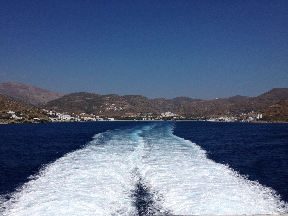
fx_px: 291
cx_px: 144
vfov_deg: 40.7
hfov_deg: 52.6
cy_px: 108
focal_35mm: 35
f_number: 2.4
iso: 50
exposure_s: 1/4608
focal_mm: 4.28
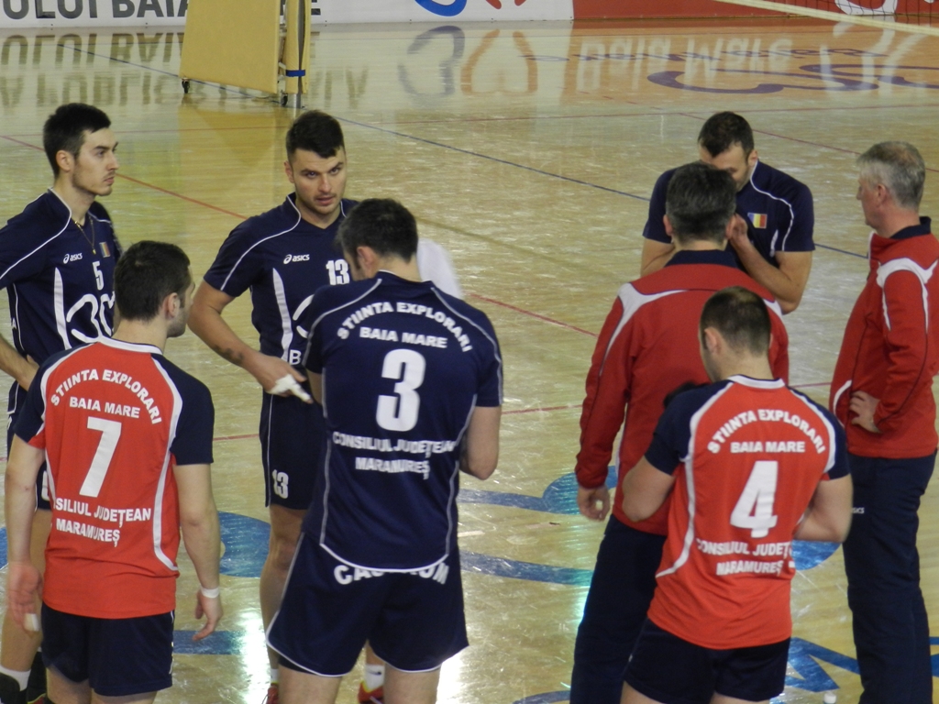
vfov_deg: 12.9
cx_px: 470
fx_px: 3120
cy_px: 352
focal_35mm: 115
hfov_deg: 17.1
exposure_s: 1/30
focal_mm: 20.5
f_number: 4.8
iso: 320
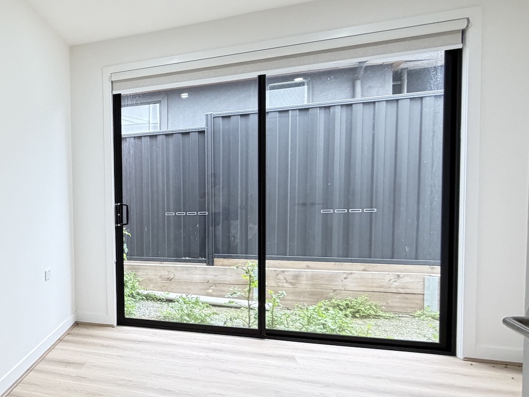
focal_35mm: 29
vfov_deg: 48.1
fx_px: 443
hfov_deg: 49.7
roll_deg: +1.9
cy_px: 224
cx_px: -4
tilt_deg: -2.6
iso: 200
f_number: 2.2
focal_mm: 2.22
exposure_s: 1/100
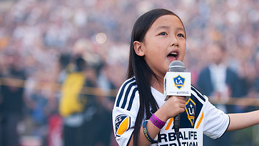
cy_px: 97
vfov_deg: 7.4
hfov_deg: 13.1
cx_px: 173
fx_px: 1126
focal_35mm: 164
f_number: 2.8
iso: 800
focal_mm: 98
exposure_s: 1/1250
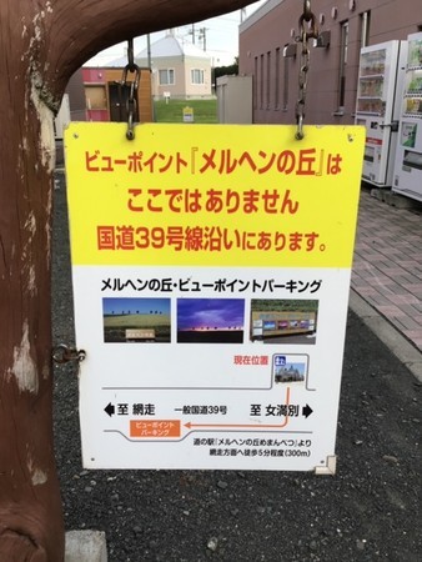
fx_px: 503
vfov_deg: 58.3
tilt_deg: -22.3
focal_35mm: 31
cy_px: 281
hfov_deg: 45.5
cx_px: 211
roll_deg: +1.5
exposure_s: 1/120
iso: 25
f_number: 2.4
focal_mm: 3.3
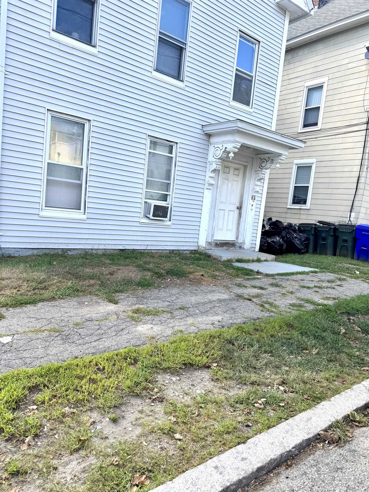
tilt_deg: -3.9
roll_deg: -5.6
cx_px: 184
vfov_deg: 71.6
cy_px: 246
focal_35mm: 24
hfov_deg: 56.8
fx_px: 341
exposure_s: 1/1131
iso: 80
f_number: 1.78
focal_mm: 6.76
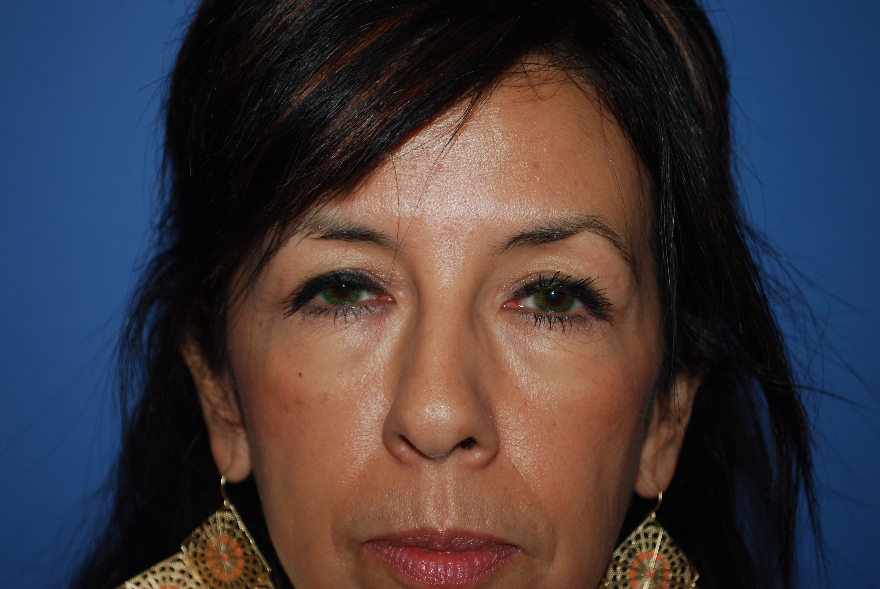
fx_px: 1836
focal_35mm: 75
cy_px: 294
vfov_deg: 18.2
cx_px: 440
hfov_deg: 27.0
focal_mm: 50
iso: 100
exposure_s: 1/125
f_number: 5.6
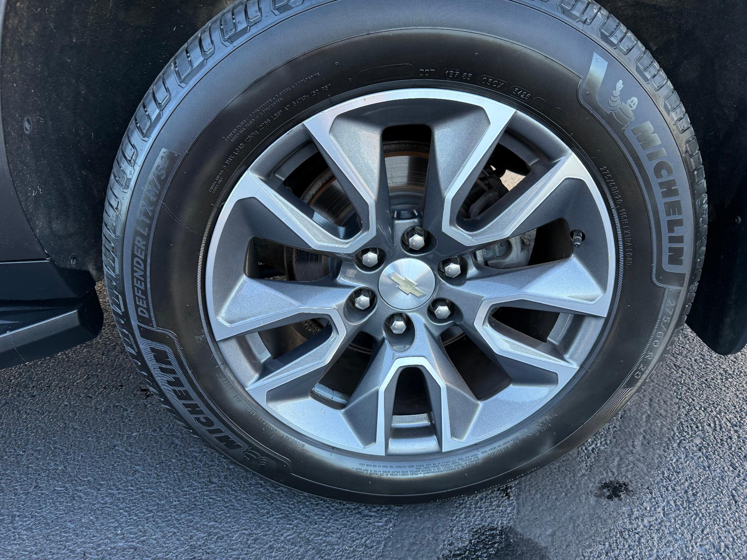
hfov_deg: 71.6
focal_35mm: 24
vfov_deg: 56.8
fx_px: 518
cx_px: 374
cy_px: 280
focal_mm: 6.76
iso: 125
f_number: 1.78
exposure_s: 1/161
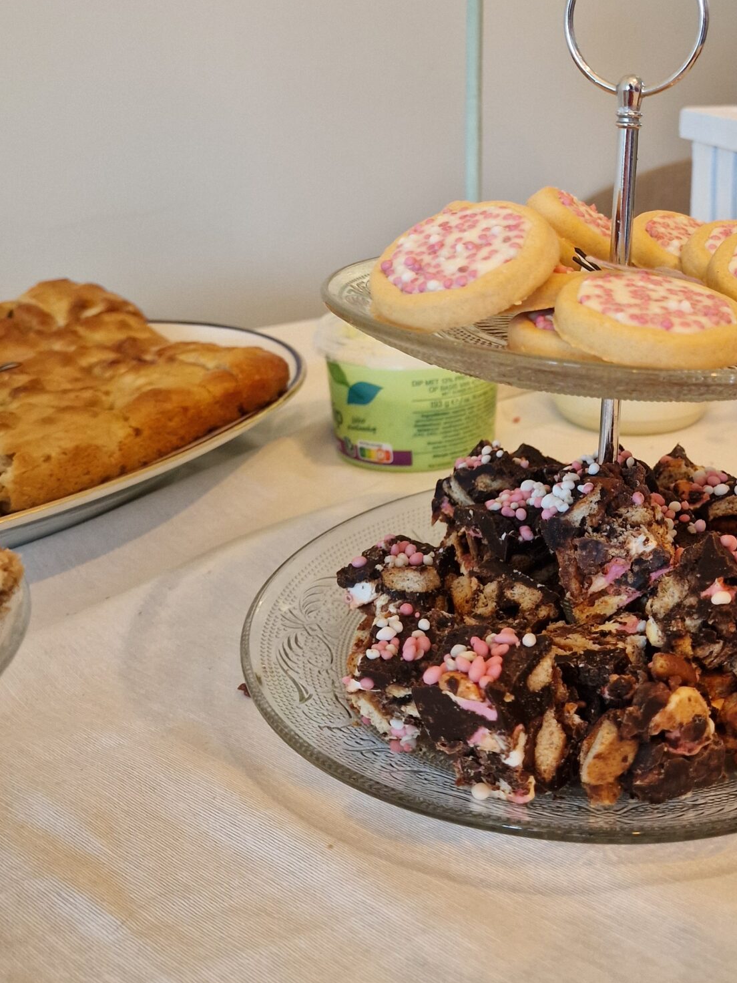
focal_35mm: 40
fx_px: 1136
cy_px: 359
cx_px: 587
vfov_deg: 46.3
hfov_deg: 34.9
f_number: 1.8
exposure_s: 1/50
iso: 640
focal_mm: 6.4
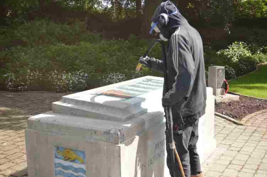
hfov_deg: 45.0
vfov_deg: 30.8
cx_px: 134
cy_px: 88
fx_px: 322
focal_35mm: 44
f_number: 5
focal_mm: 29
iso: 100
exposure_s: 1/200
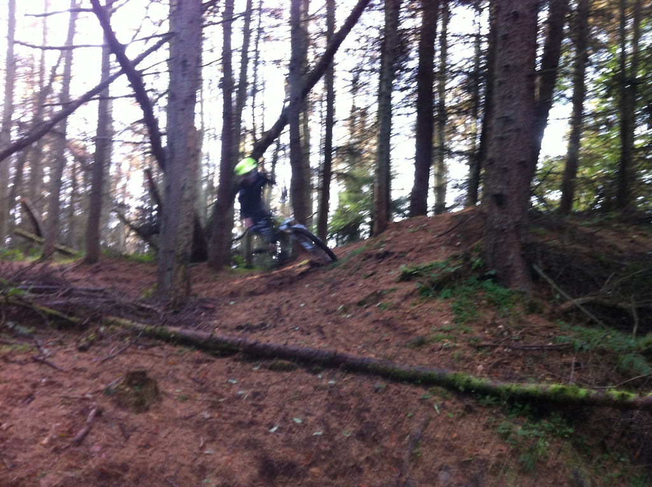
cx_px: 326
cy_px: 244
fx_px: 658
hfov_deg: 52.7
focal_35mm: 35
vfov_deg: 40.6
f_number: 2.8
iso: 100
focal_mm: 3.85
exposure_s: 1/15
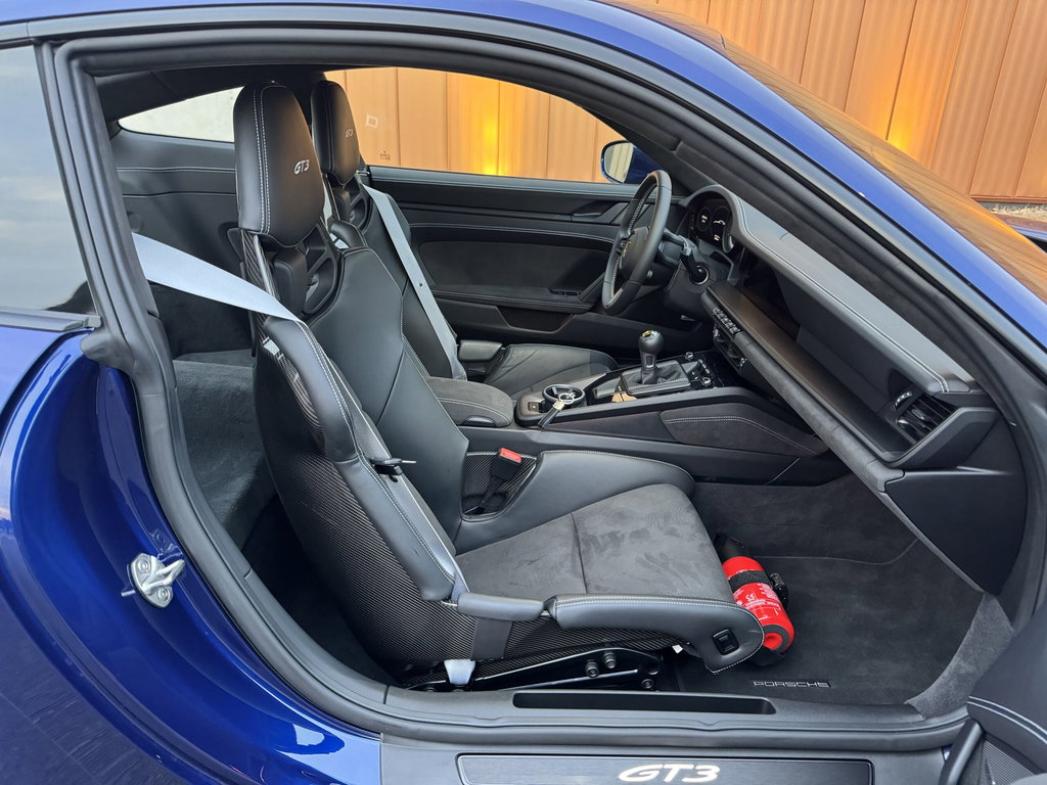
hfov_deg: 71.6
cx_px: 524
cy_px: 392
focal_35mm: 24
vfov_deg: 56.8
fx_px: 726
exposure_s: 1/40
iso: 800
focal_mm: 6.86
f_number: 1.78
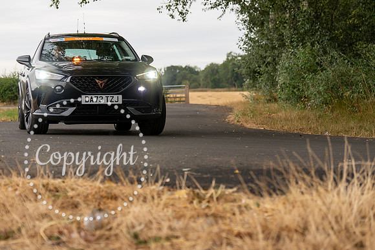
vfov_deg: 13.5
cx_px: 119
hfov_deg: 20.0
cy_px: 118
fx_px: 1058
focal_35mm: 102
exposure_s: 1/800
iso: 400
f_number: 3.2
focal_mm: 70
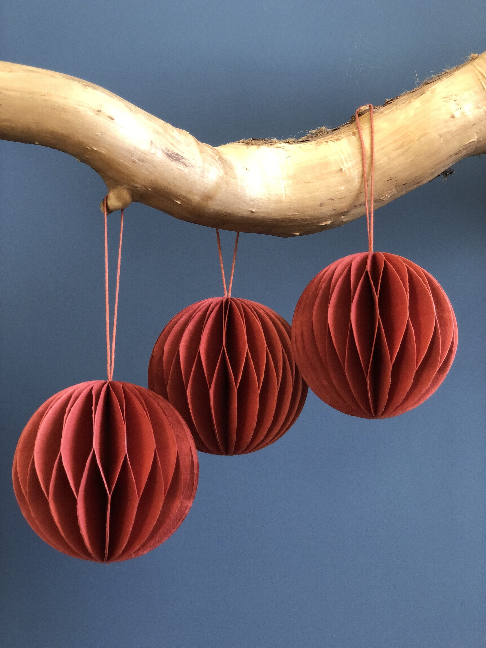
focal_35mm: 52
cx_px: 243
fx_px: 973
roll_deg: -0.1
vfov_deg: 36.8
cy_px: 324
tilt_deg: +4.5
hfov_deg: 28.0
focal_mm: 6
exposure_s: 1/30
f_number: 2.4
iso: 100
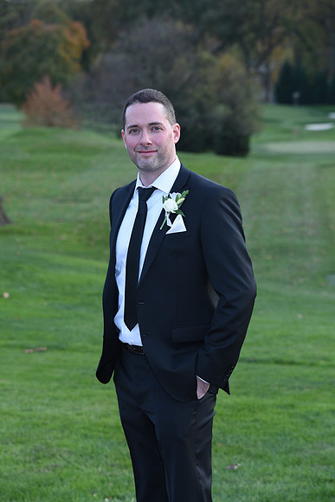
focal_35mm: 120
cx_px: 168
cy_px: 251
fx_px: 1674
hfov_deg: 11.4
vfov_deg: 17.1
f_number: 5.6
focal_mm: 120
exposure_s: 1/125
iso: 400
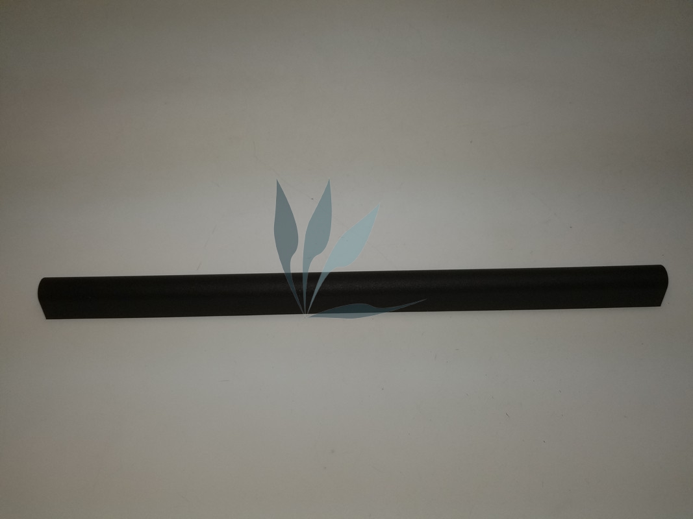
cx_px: 346
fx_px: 520
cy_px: 260
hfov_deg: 67.3
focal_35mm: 26
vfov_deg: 53.1
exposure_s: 1/1080
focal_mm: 4.25
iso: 50
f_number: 1.7
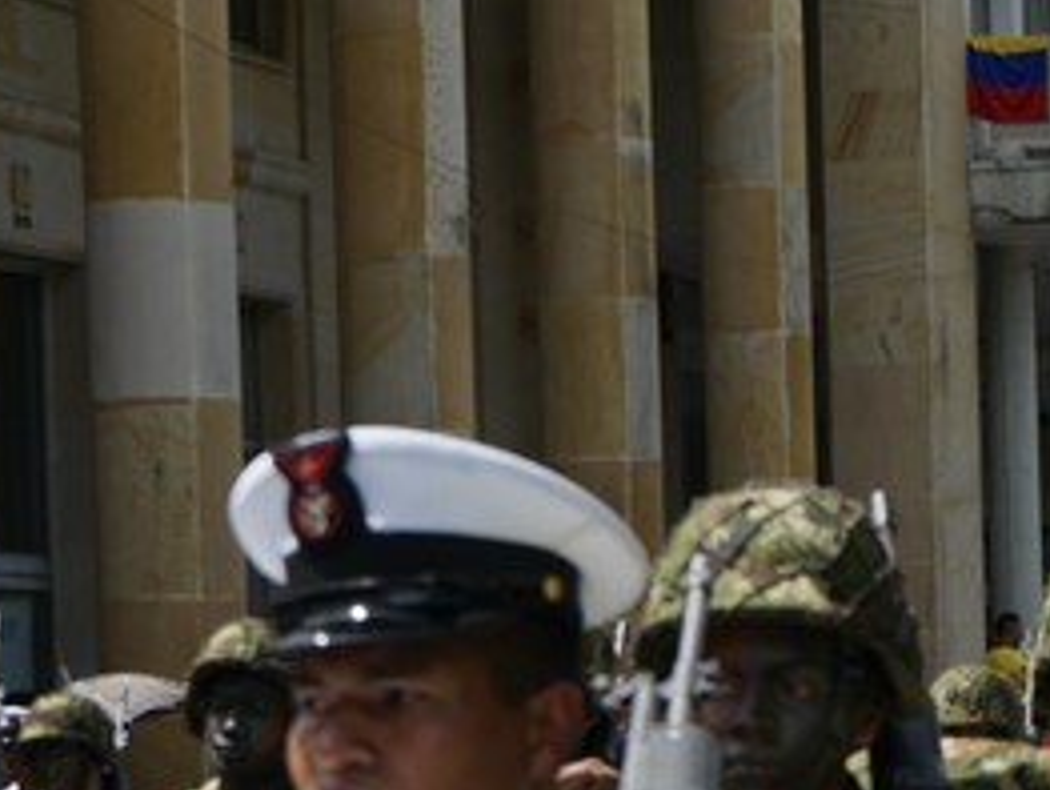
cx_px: 1158
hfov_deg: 11.6
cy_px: 1001
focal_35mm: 167
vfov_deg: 8.8
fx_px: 5070
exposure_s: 1/320
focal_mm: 57
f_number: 11
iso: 160
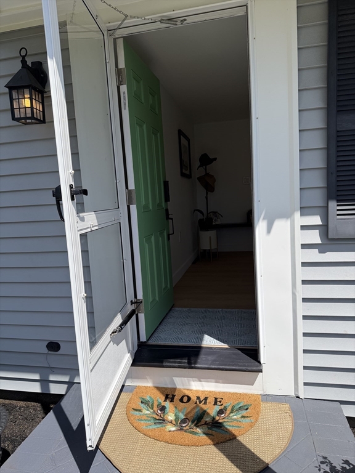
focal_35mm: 24
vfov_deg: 71.6
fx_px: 328
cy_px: 236
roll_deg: +3.5
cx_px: 178
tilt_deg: -6.9
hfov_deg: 56.8
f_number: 1.78
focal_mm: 6.76
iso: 80
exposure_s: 1/3759
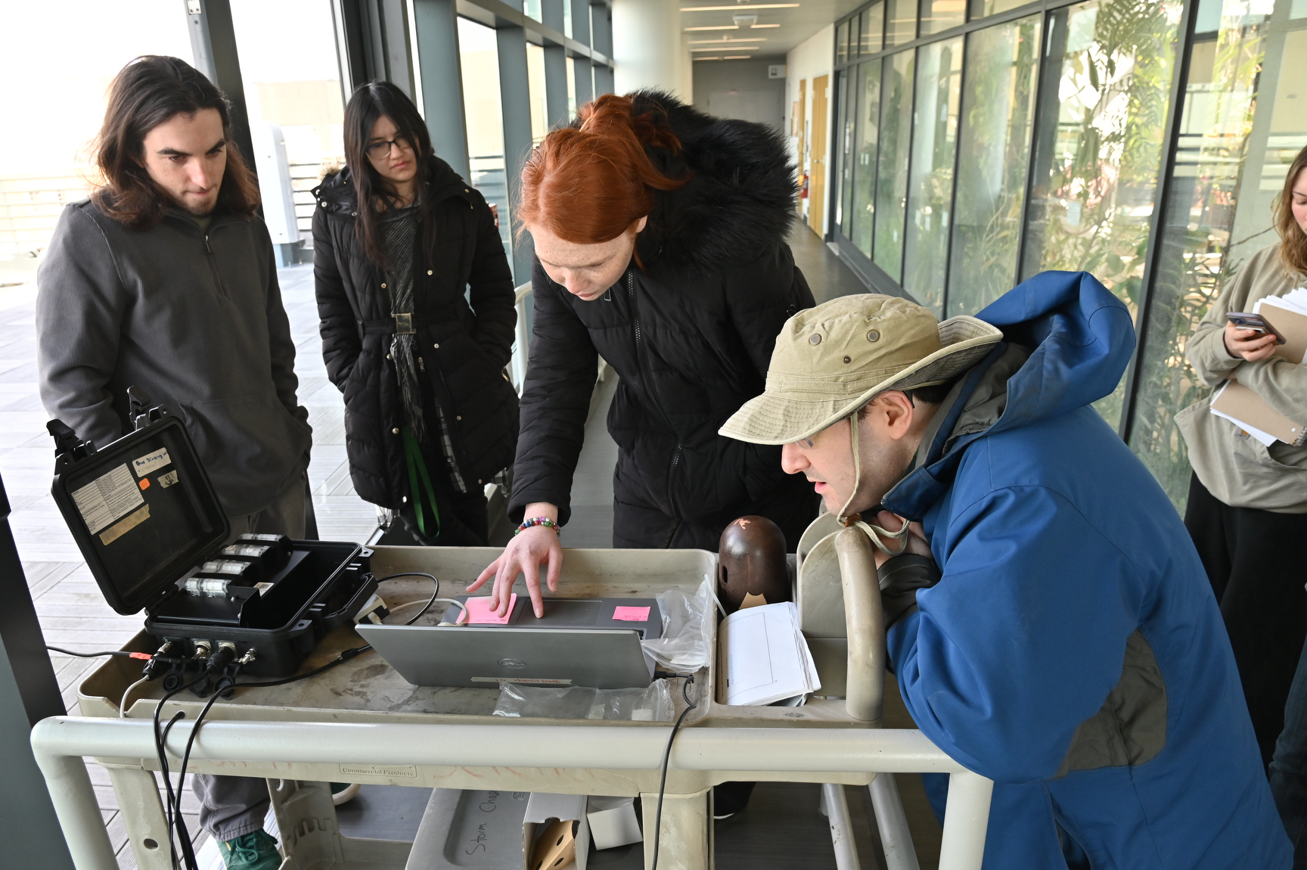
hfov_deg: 71.5
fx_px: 907
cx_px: 628
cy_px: 447
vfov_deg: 51.2
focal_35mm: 25
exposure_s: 1/200
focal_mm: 24
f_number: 7.1
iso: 800
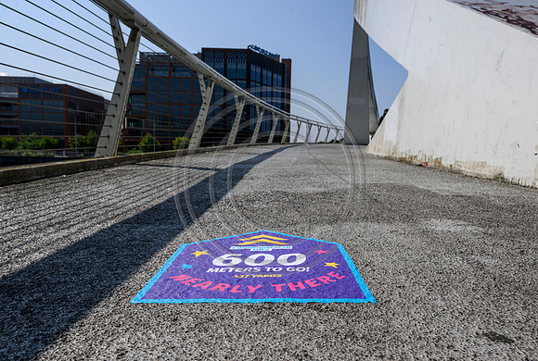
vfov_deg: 50.4
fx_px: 384
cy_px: 191
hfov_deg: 69.9
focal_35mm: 26
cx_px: 288
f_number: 11
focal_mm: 24
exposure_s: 1/500
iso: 200
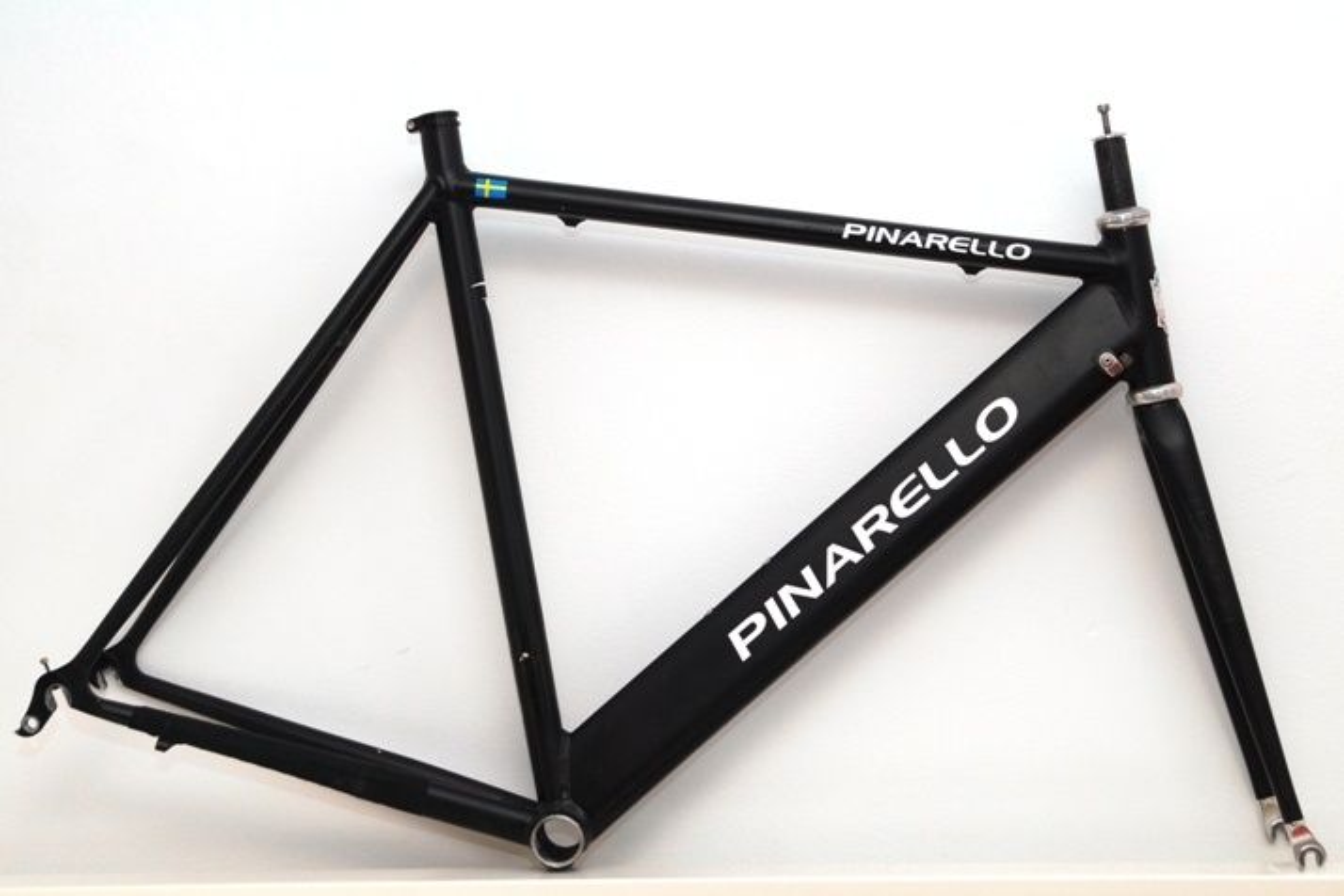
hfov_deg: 41.1
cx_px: 672
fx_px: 1792
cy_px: 448
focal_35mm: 48
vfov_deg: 28.1
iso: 200
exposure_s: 1/60
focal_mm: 32
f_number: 5
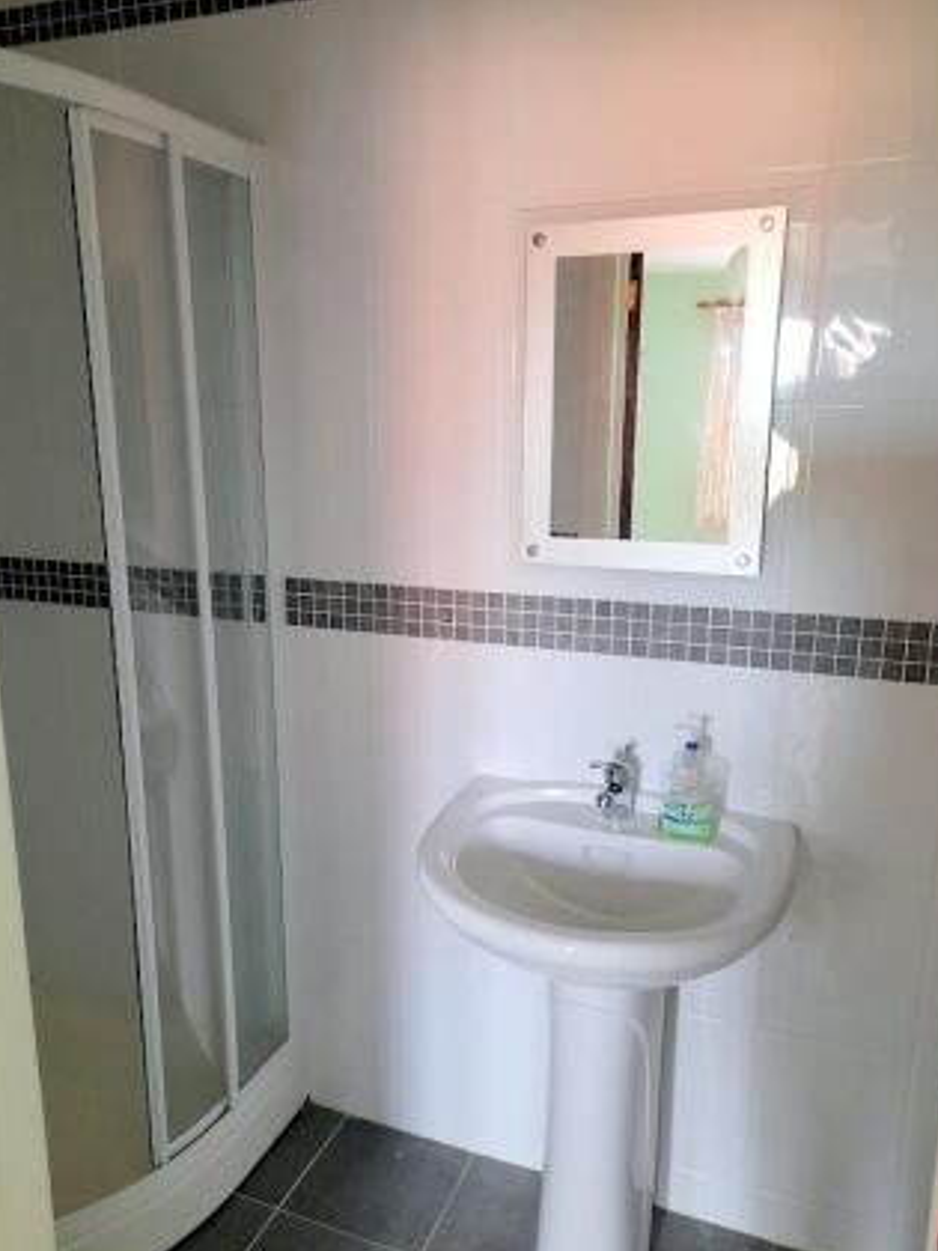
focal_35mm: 26
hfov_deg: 53.1
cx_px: 470
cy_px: 645
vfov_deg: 67.3
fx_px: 939
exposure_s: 1/30
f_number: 2
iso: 320
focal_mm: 4.6
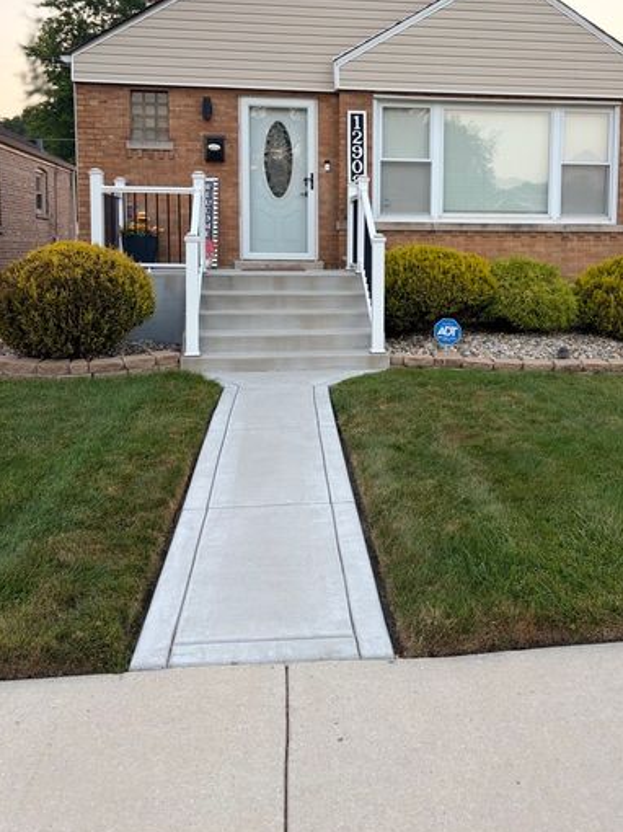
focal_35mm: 34
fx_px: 817
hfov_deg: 41.4
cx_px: 395
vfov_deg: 53.2
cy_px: 299
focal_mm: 5.96
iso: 80
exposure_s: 1/160
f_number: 1.6
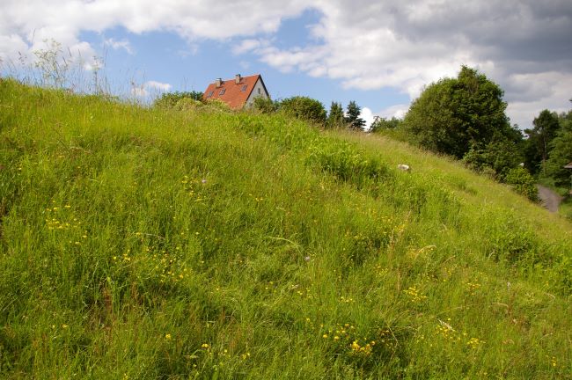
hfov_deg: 62.0
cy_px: 190
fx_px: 476
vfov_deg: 43.5
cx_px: 286
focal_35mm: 30
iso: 200
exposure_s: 1/350
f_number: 8
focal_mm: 20
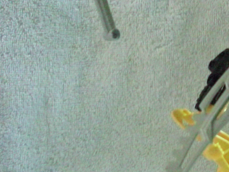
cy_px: 64
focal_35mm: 100
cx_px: 253
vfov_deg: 14.8
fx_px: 661
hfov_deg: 18.9
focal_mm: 6.3
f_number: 3.1
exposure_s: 1/16
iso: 1600
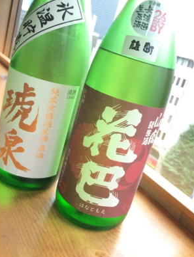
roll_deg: -15.2
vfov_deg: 55.2
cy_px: 115
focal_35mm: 33
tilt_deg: -16.8
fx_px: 246
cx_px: 101
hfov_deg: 43.0
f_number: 2.2
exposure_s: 1/30
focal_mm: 4.15
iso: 50
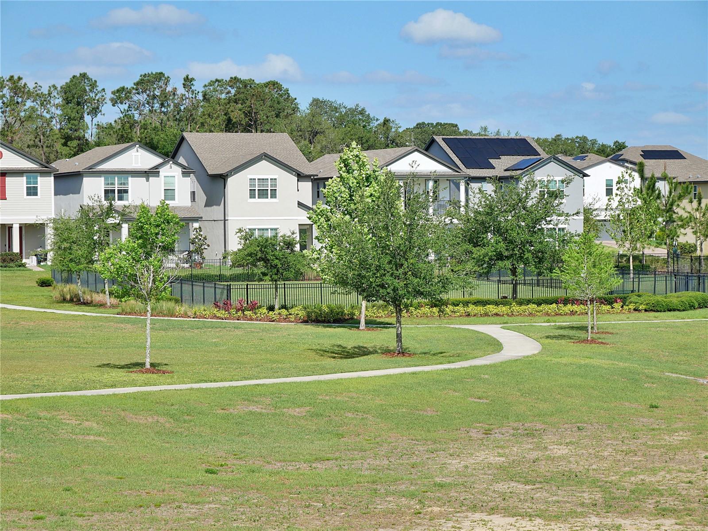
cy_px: 266
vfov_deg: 12.4
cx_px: 354
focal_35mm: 120
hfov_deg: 16.4
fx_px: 2455
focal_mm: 60
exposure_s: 1/500
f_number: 9
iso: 200
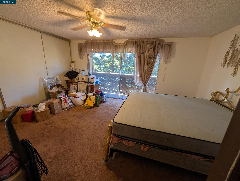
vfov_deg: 94.6
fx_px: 83
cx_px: 120
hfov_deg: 110.5
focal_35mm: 12
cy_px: 90
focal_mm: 2.02
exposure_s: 1/120
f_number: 1.7
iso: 100
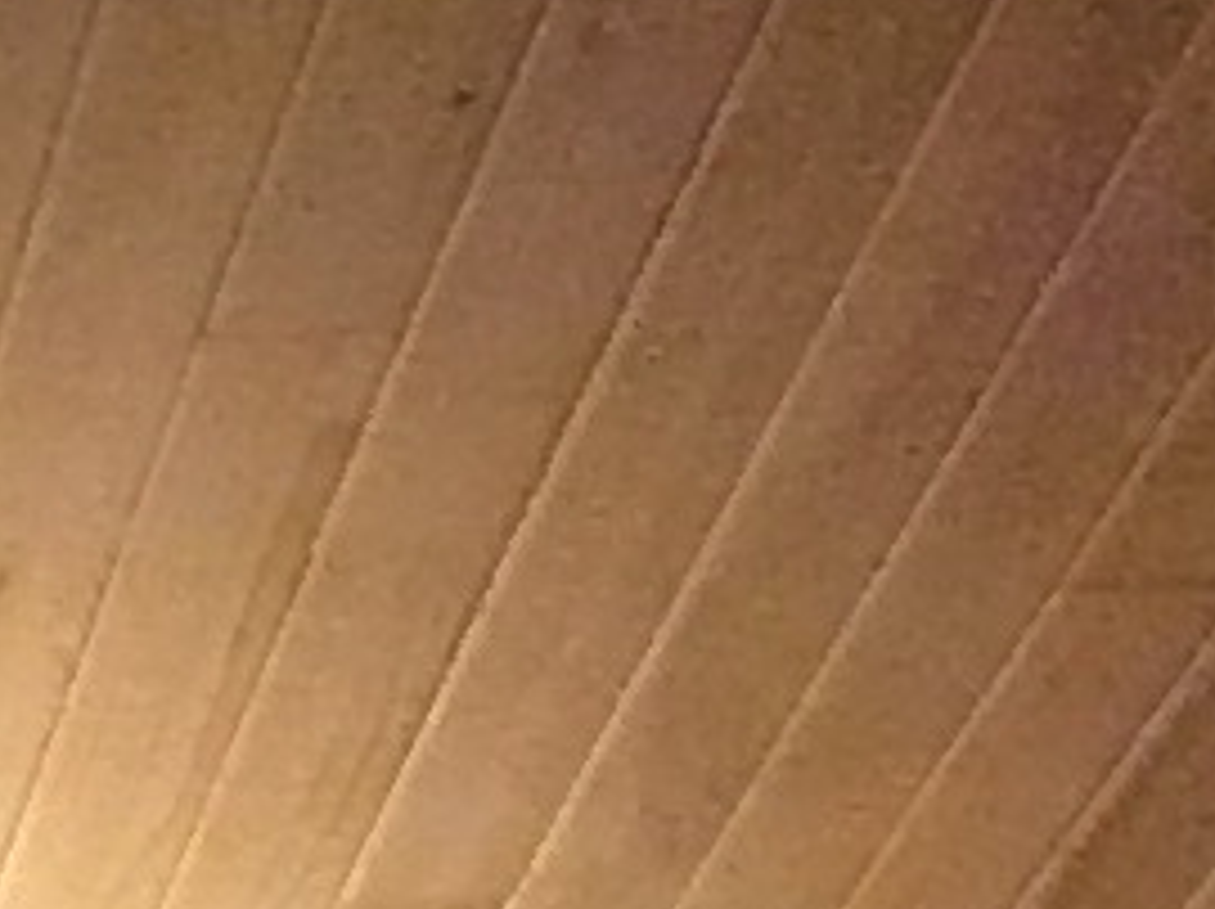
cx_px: -1449
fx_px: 5155
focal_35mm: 147
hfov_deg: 11.6
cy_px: 1588
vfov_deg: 9.6
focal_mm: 2.15
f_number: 2.4
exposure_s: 1/19
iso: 1000
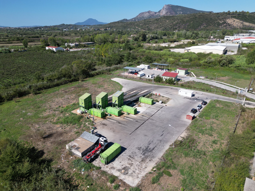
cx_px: 128
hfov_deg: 71.6
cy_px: 96
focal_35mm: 24
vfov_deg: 56.8
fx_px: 177
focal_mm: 6.72
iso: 110
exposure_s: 1/200
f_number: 1.7
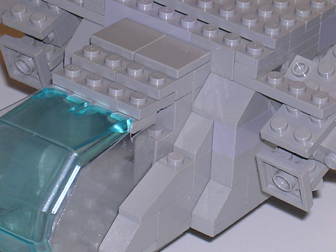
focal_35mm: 209
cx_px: 255
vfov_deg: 7.1
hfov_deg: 9.5
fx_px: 2028
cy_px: 39
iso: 100
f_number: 4.4
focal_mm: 14.5
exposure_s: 1/60.1
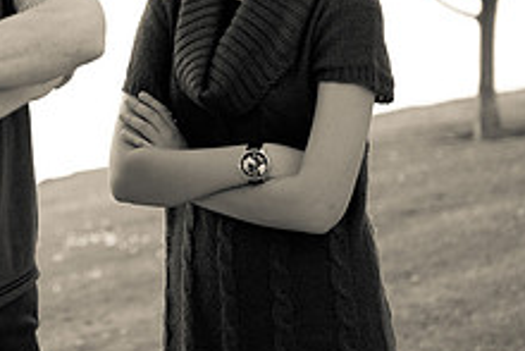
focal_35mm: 158
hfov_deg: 12.8
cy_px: -14
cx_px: -52
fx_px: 2306
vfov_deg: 8.6
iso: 200
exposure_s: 1/160
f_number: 2.8
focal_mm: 60
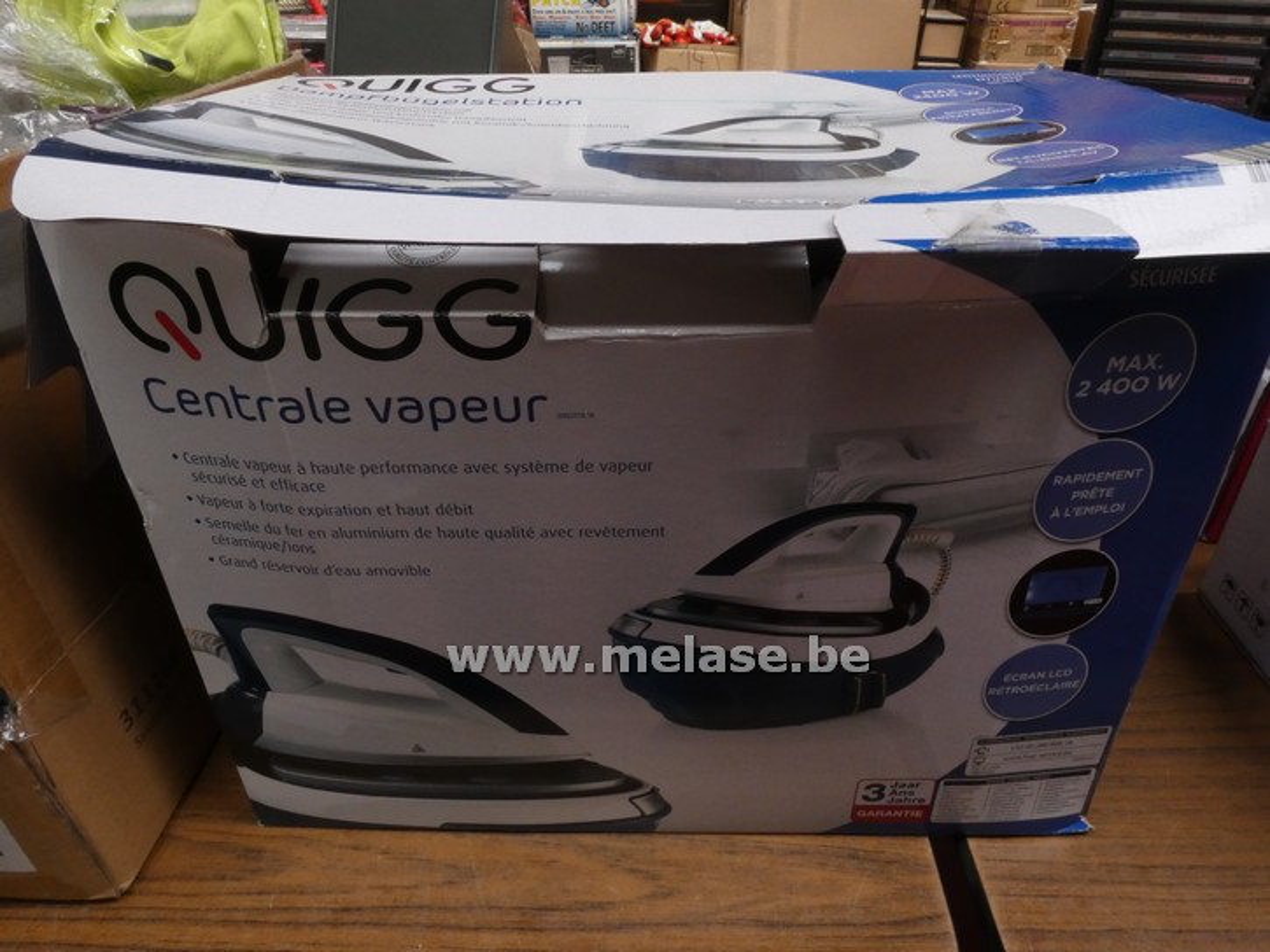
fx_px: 844
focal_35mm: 23
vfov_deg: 58.9
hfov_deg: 73.9
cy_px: 476
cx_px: 635
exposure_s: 1/80
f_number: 8
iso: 400
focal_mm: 4.1
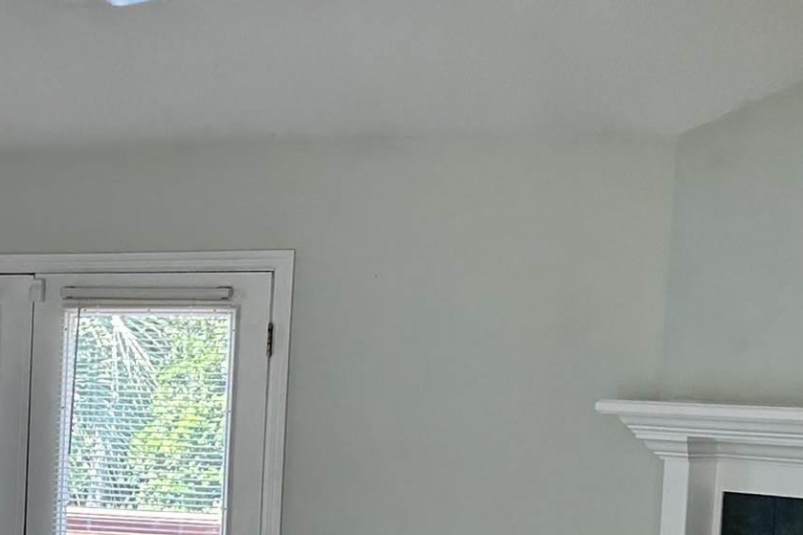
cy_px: 554
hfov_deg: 19.1
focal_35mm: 99
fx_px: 2208
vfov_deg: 13.6
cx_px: -240
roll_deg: -1.6
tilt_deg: -6.6
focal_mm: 5.7
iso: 64
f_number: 1.5
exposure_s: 1/120
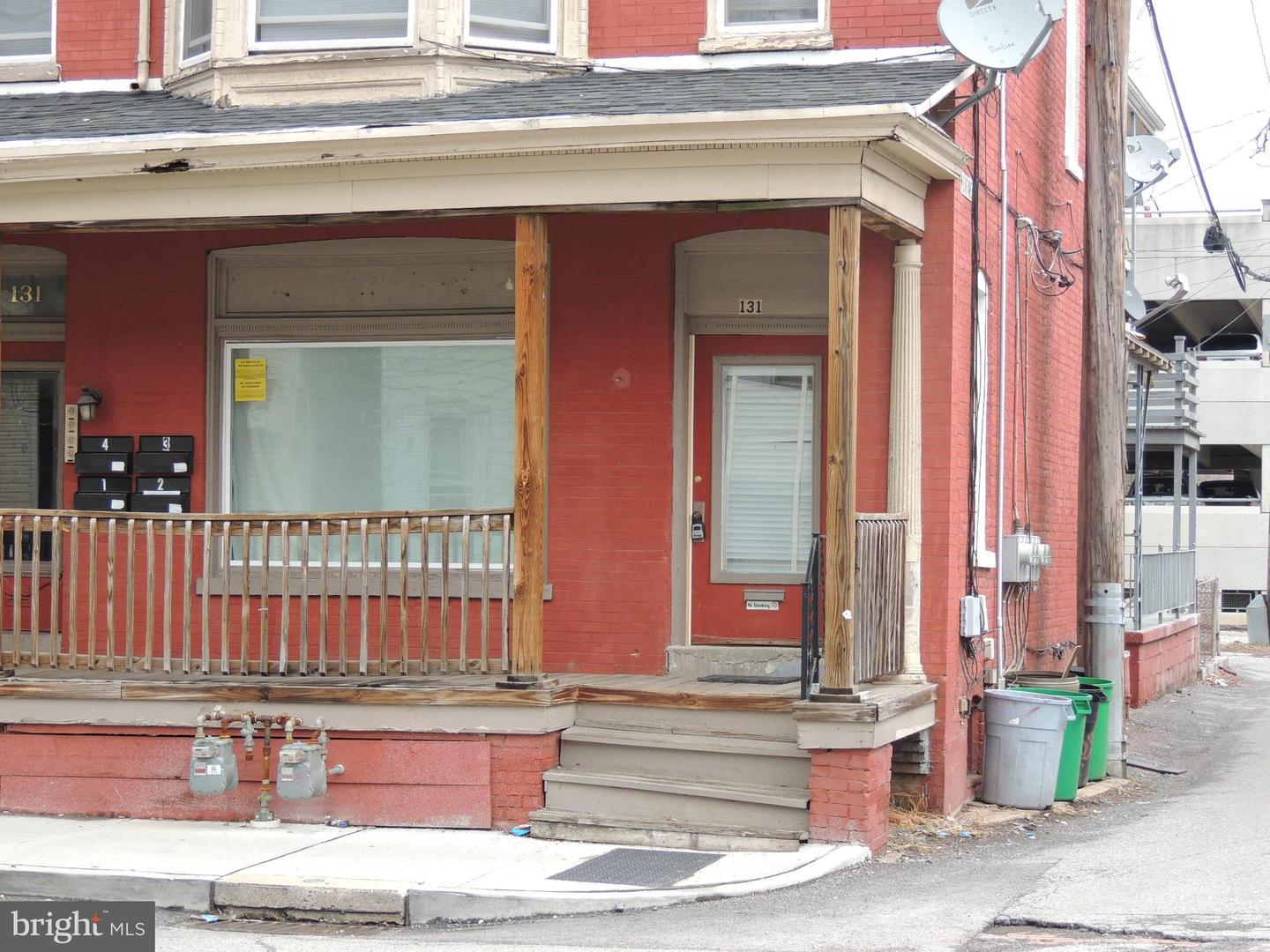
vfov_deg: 19.6
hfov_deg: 26.0
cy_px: 476
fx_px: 2752
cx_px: 635
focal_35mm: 75
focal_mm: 13.3
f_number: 3.9
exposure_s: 1/125
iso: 100
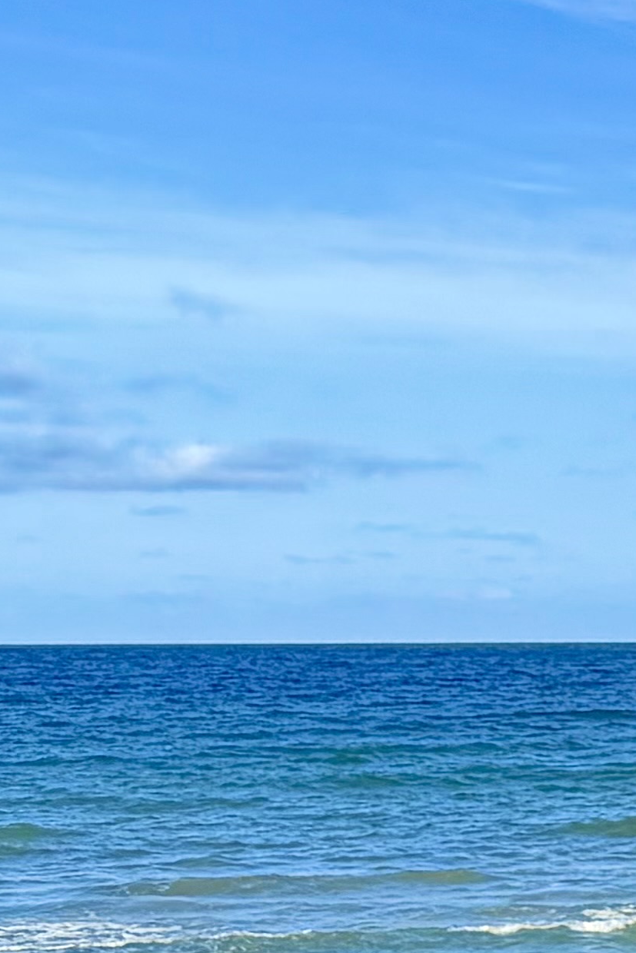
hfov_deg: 9.2
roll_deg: +0.6
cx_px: 1967
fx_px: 3046
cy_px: 809
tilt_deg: -3.7
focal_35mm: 115
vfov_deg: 17.6
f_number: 1.78
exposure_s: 1/3953
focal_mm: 6.76
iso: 80
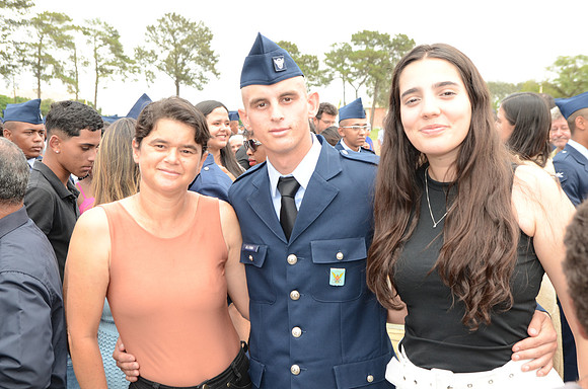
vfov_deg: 28.8
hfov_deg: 42.4
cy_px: 194
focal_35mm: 46
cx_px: 294
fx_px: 758
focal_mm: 31
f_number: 6.3
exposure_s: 1/250
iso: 320
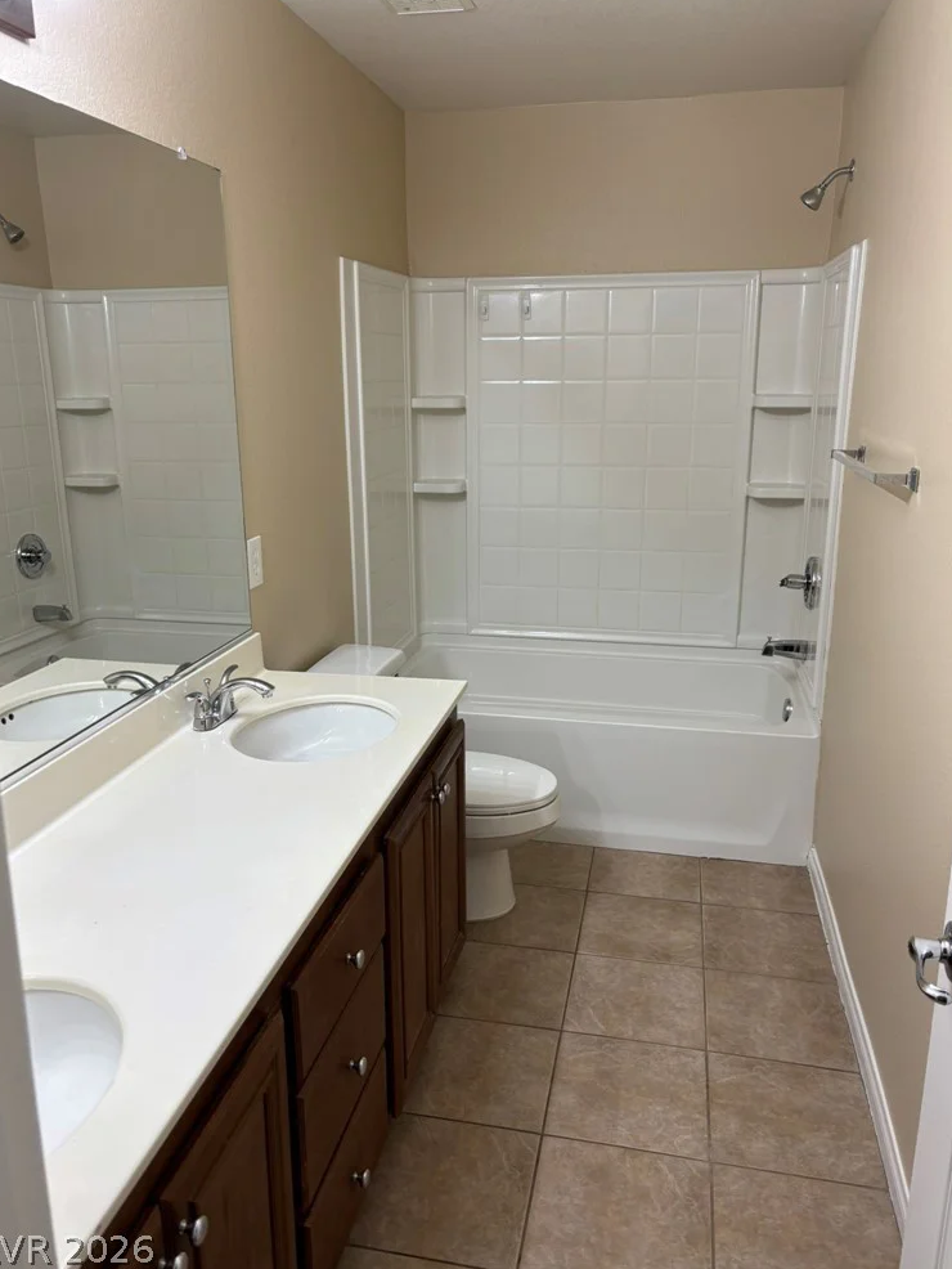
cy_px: 620
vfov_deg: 65.3
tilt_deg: -15.1
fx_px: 990
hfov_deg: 51.4
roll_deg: +0.6
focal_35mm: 27
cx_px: 463
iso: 64
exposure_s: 1/120
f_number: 1.6
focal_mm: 5.96
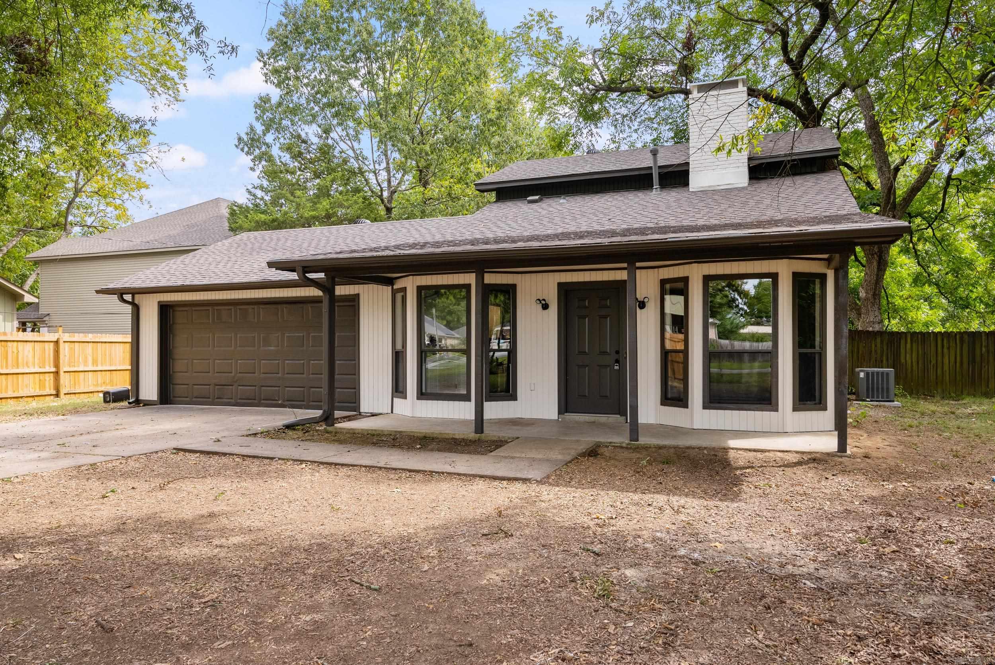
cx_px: 498
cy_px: 332
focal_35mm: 24
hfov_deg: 72.6
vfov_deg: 52.3
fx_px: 678
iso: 640
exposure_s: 1/160
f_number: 9
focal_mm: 24.5
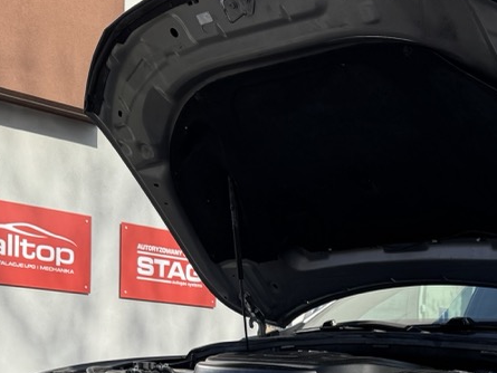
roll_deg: -0.5
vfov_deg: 20.0
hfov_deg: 27.7
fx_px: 991
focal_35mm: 69
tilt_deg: -4.7
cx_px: 377
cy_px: 448
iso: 80
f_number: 1.78
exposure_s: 1/1637
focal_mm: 6.76
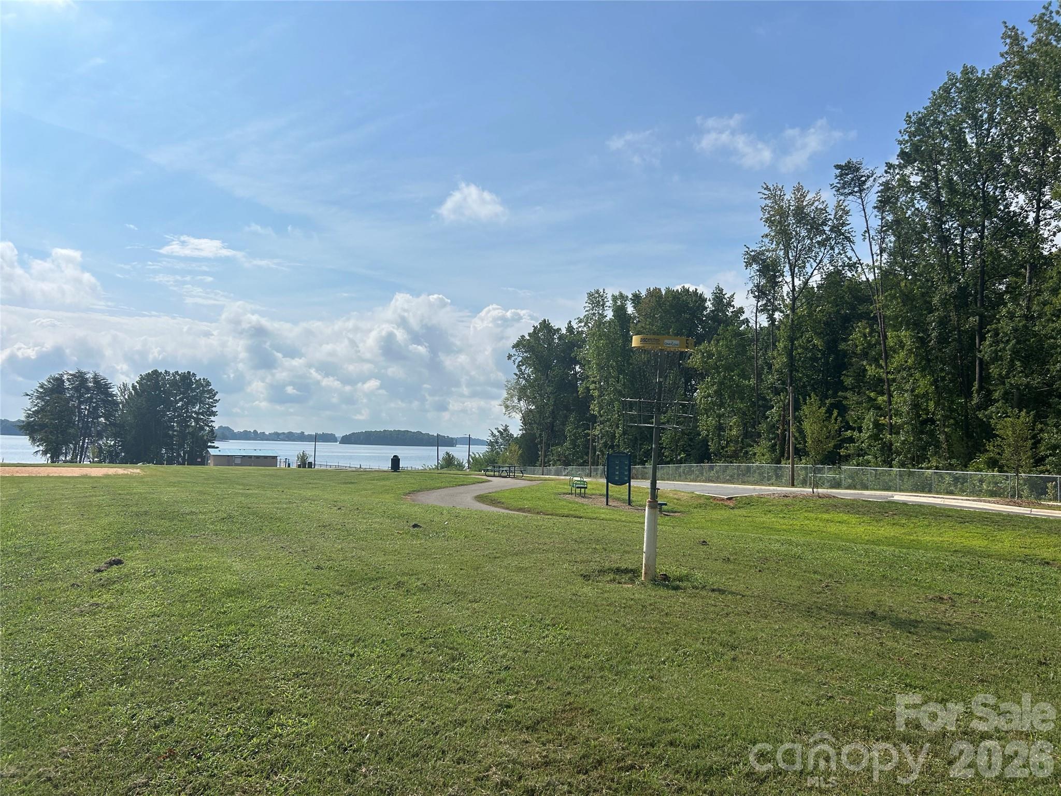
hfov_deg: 67.3
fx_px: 797
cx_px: 530
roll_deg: -1.6
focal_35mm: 26
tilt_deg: +4.0
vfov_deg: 53.1
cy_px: 398
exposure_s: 1/10309
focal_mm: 5.7
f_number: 1.5
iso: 50
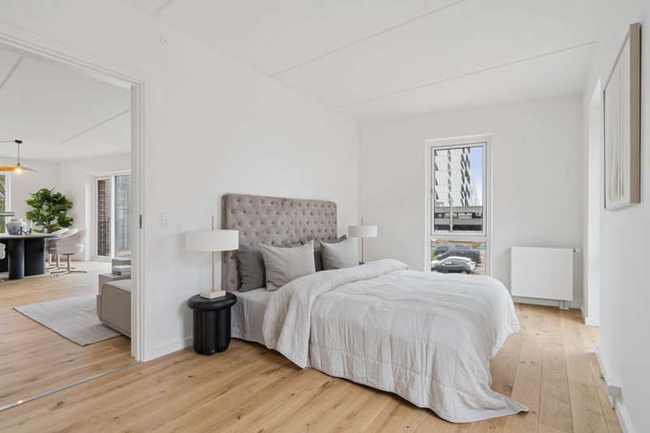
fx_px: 307
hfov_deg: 93.3
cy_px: 216
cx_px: 325
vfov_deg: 70.4
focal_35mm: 17
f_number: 6.3
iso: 200
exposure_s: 1/13
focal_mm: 17
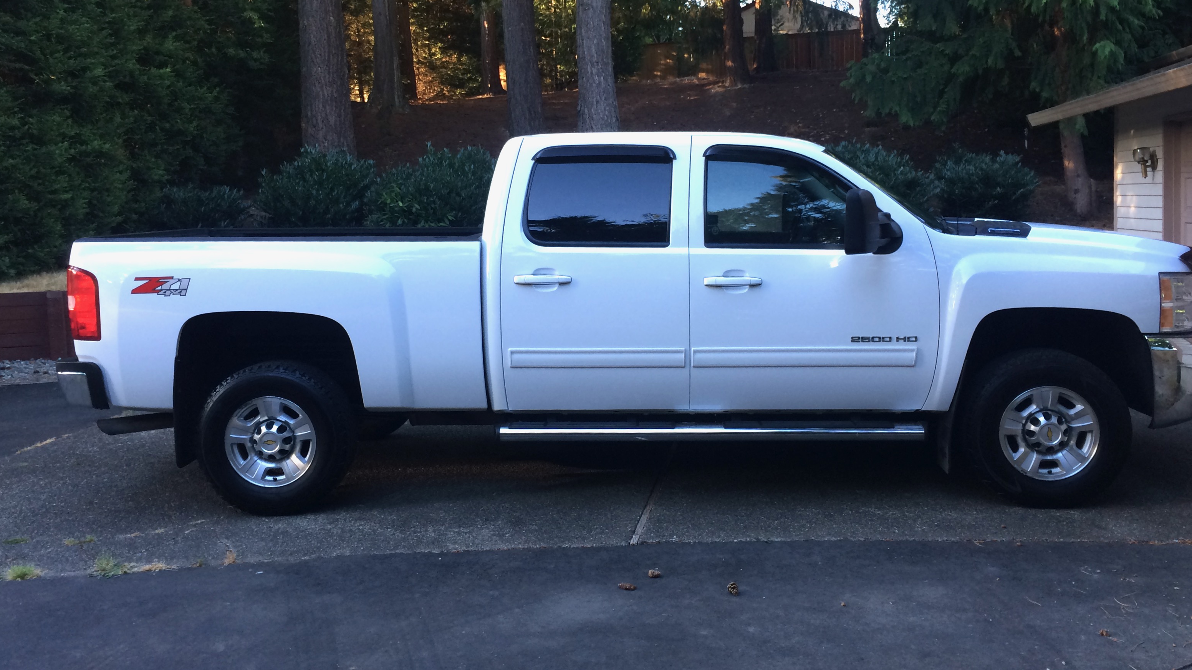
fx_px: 1011
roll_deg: +0.7
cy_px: 278
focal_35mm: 32
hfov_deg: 61.0
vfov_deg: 36.6
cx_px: 600
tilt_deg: -4.5
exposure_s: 1/40
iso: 32
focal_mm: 4.15
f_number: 2.2
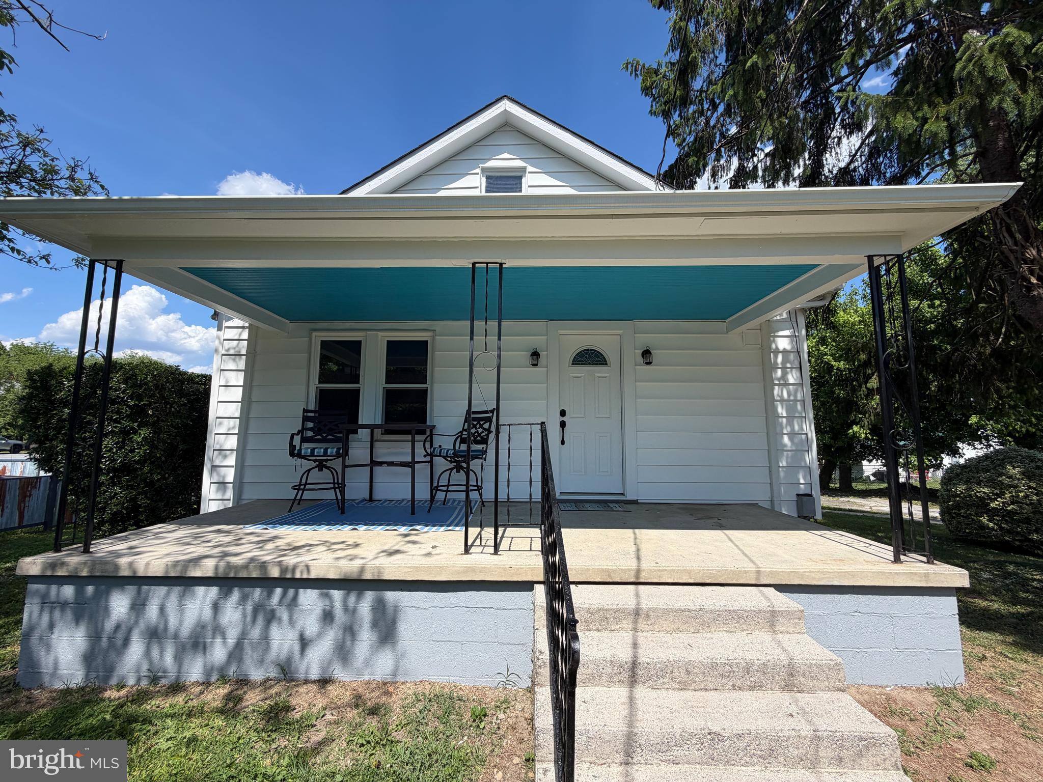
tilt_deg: +7.8
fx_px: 422
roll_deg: +0.4
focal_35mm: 14
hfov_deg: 102.1
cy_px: 391
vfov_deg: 85.7
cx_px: 522
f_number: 2.2
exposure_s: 1/770
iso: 25
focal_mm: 2.22
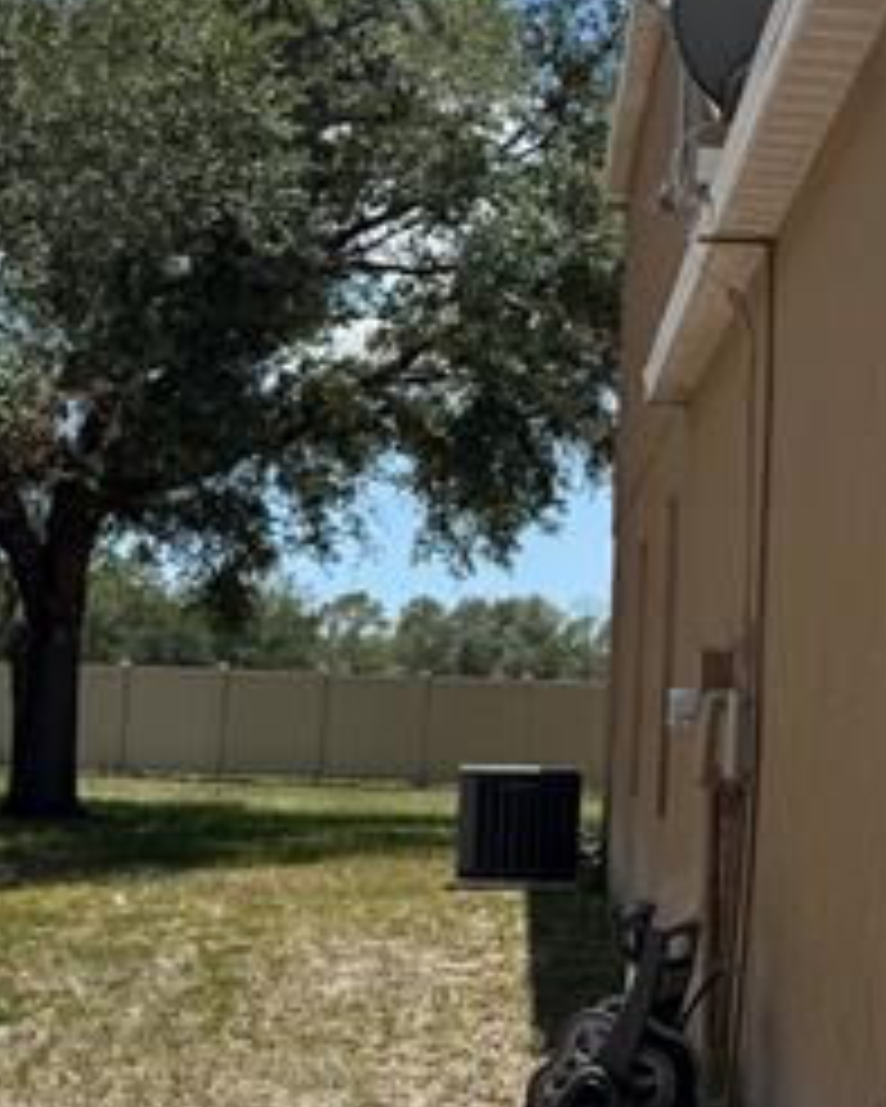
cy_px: 544
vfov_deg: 26.1
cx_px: 828
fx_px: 2391
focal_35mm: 73
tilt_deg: +4.7
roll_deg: -2.6
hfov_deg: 20.5
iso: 80
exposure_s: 1/4950
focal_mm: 6.76
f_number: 1.78
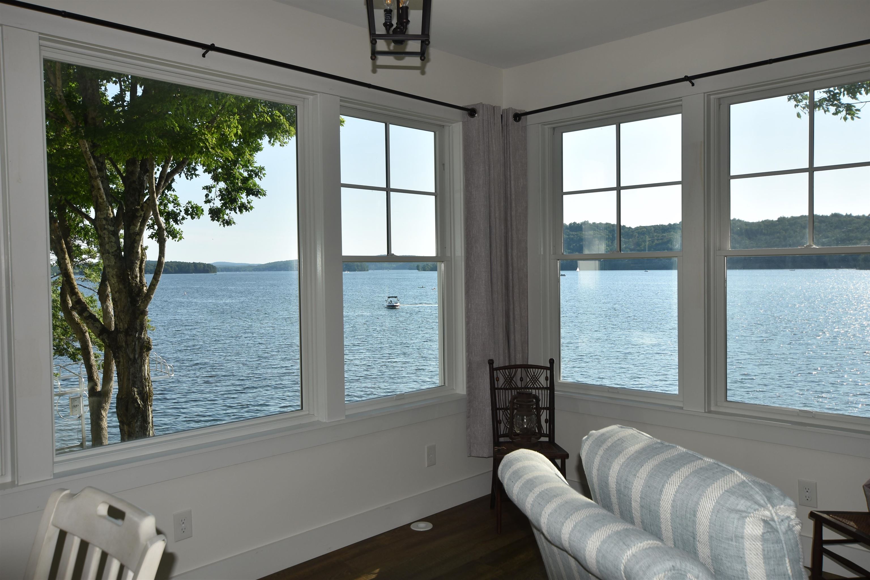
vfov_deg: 43.6
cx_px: 435
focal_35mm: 30
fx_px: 725
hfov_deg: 61.9
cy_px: 290
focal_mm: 20
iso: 100
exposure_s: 1/200
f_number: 8
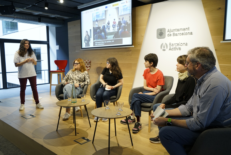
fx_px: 186
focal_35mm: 29
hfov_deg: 63.6
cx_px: 116
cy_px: 78
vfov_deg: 45.0
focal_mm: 29
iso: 800
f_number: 7.1
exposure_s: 1/60
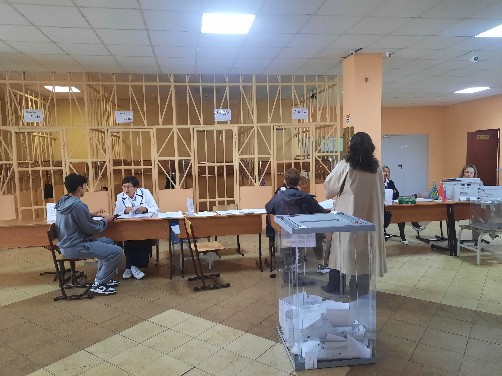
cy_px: 188
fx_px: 363
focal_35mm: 25
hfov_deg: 69.4
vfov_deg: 54.9
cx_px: 251
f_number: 2
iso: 400
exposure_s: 1/33
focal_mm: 4.6
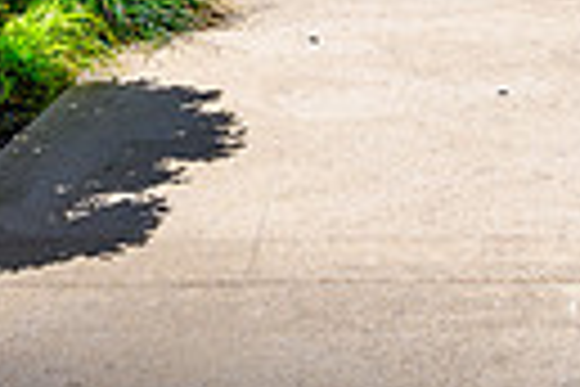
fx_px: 1337
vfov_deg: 14.0
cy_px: -378
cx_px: 540
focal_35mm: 83
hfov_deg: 23.7
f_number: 11
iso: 100
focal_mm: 18.5
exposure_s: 1/100
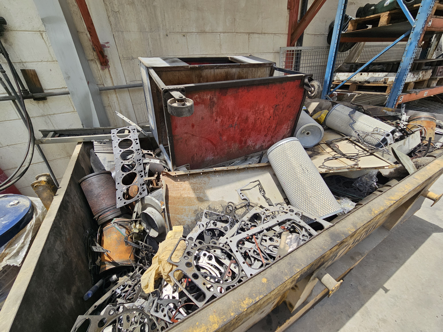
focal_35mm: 13
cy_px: 166
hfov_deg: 106.2
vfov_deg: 89.9
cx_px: 222
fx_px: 166
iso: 50
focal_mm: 2.2
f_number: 2.2
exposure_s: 1/1505
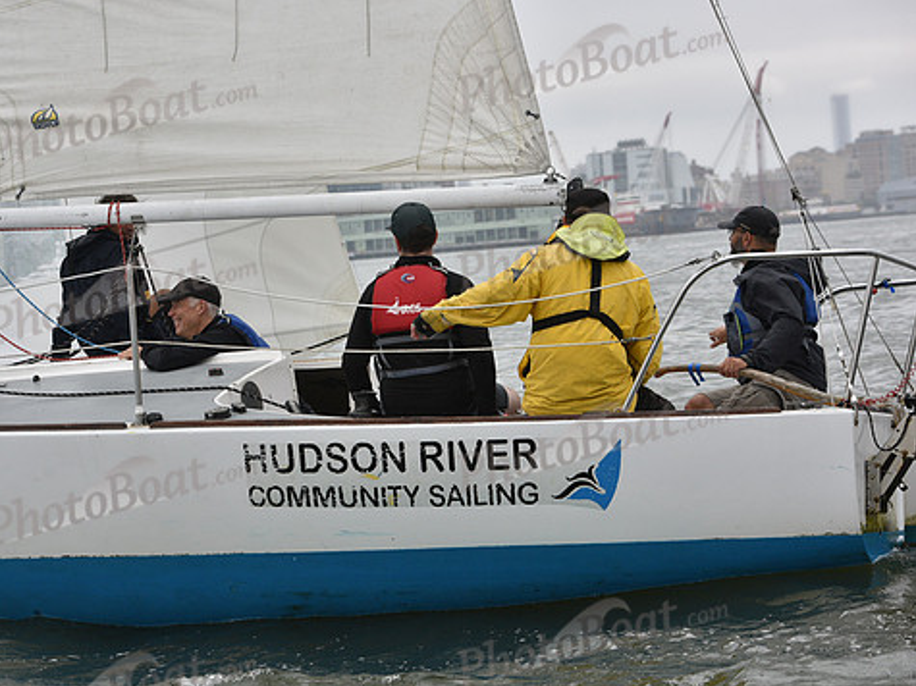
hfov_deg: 20.8
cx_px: 359
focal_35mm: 94
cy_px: 369
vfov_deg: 15.7
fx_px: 2487
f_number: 5.6
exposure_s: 1/800
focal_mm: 80
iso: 400
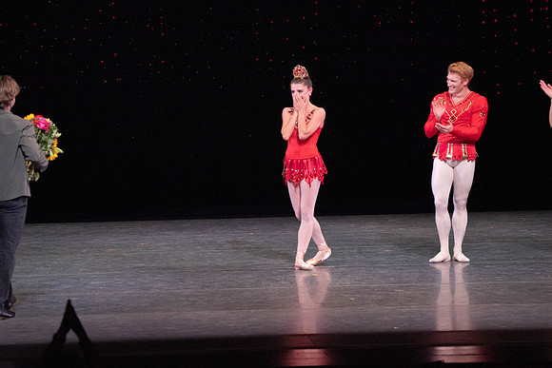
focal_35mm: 312
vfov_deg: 4.4
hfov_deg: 6.6
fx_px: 4785
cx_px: 276
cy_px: 184
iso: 16000
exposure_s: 1/500
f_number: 10
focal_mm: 312
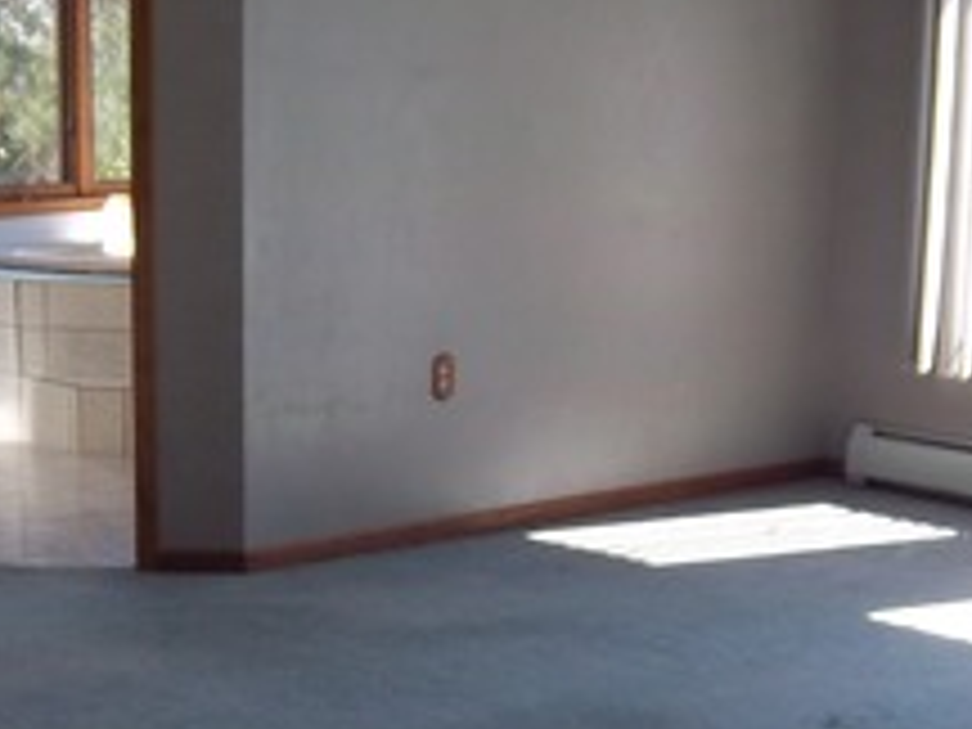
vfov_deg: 17.6
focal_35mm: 83
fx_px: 2331
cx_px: 356
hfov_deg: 23.5
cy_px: 598
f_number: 3.5
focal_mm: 5.05
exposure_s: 1/60
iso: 64
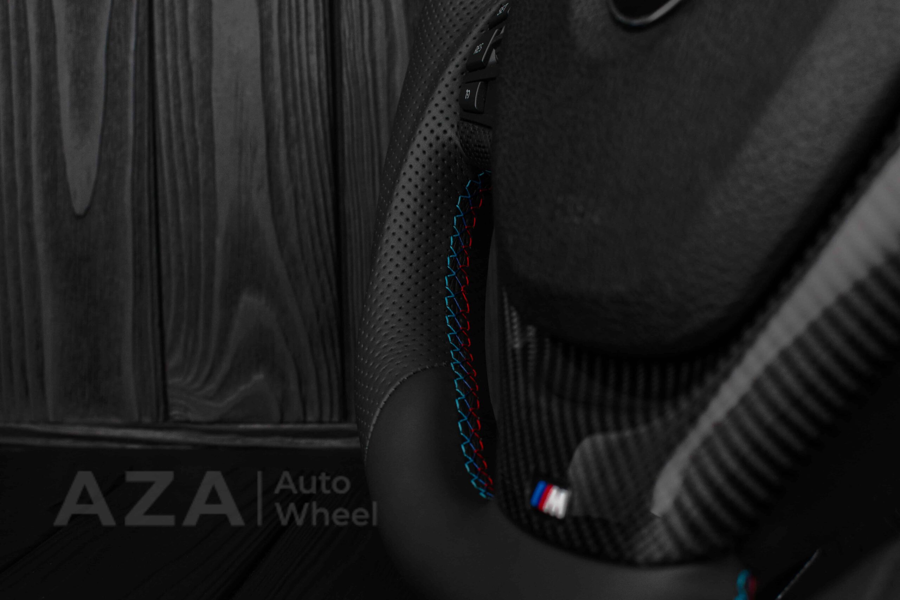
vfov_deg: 25.8
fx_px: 1312
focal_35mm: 52
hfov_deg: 37.8
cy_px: 300
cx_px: 450
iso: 500
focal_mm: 35
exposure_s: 1/125
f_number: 6.3
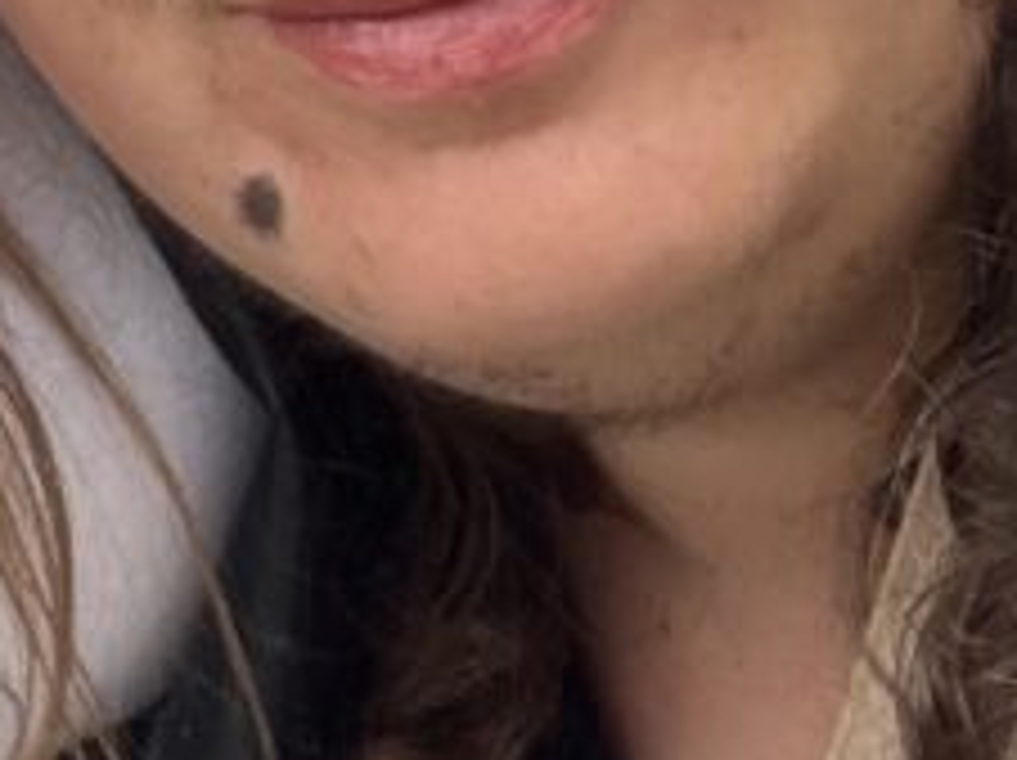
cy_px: -809
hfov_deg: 13.8
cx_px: -446
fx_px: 3991
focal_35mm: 136
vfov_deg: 10.0
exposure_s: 1/125
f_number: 2.2
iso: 25
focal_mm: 2.71
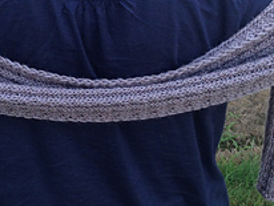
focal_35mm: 80
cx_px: 109
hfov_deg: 24.3
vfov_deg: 18.4
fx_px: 634
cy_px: 55
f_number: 2.4
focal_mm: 4.12
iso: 64
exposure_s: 1/120
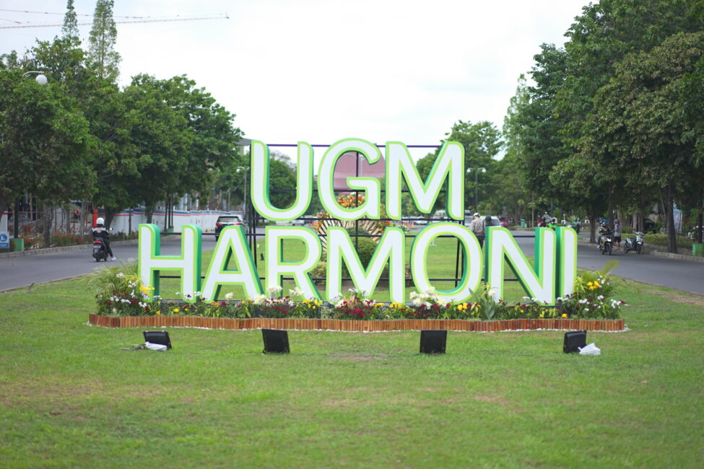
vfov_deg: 24.6
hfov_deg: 36.2
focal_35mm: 55
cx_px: 352
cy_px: 234
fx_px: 1075
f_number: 1.8
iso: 100
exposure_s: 1/1250
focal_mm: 55
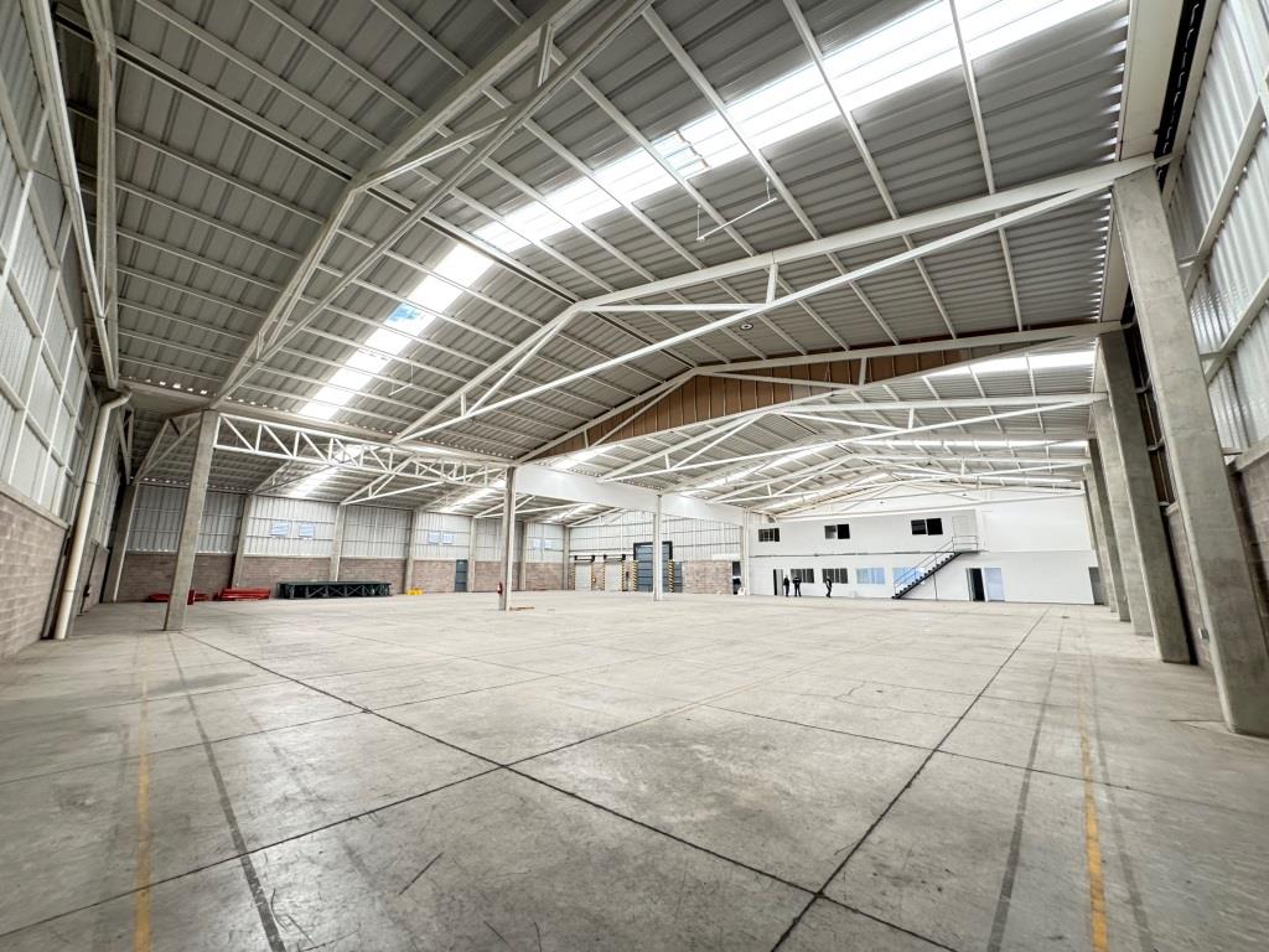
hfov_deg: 102.1
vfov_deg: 85.7
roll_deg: +0.5
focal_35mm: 14
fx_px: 513
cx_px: 634
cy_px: 476
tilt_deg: +11.0
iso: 320
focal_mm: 2.22
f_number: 2.2
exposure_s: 1/80
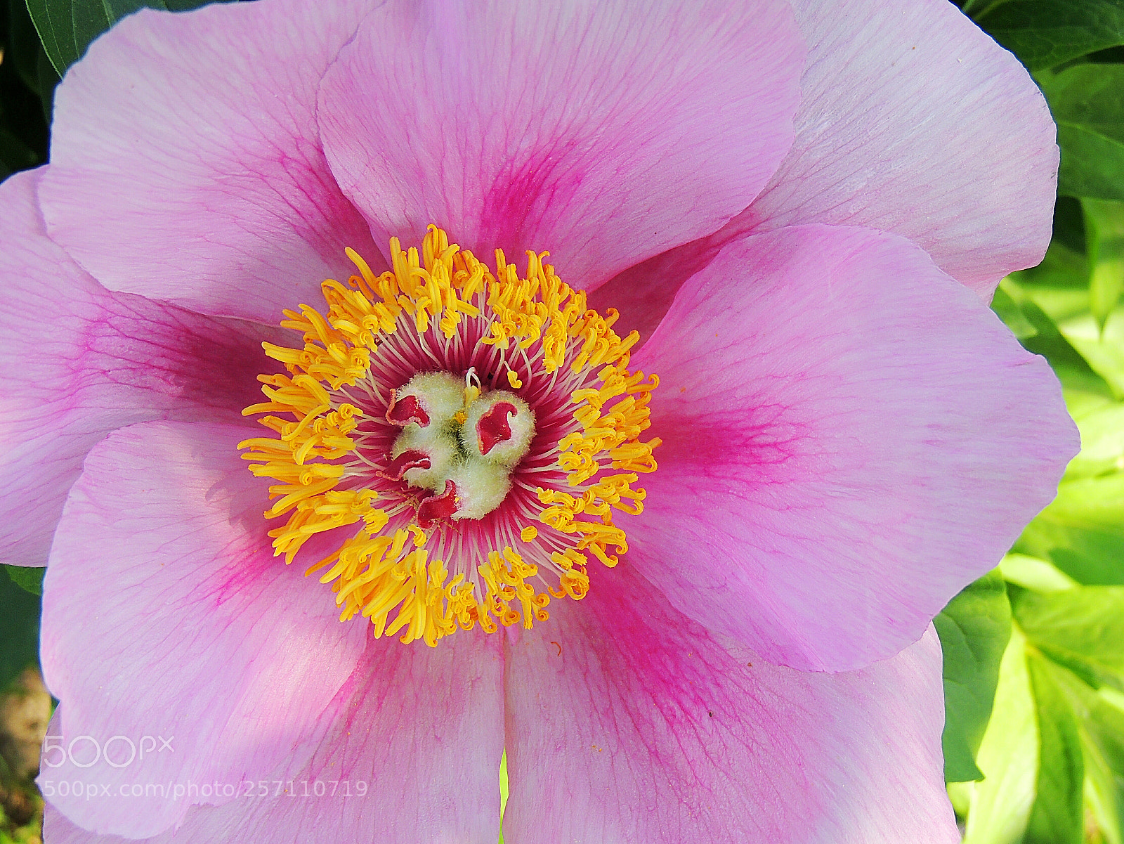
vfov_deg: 26.6
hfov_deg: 34.9
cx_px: 562
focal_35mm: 55
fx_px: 1786
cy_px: 422
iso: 100
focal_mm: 9.8
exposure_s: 1/125
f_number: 3.7
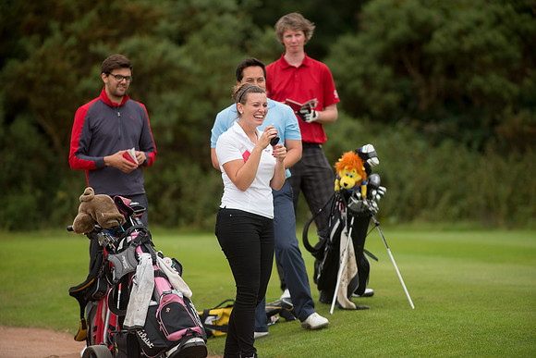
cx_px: 268
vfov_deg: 4.6
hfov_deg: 6.9
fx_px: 4468
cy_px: 179
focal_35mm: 300
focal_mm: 300
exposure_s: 1/3200
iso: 800
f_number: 4
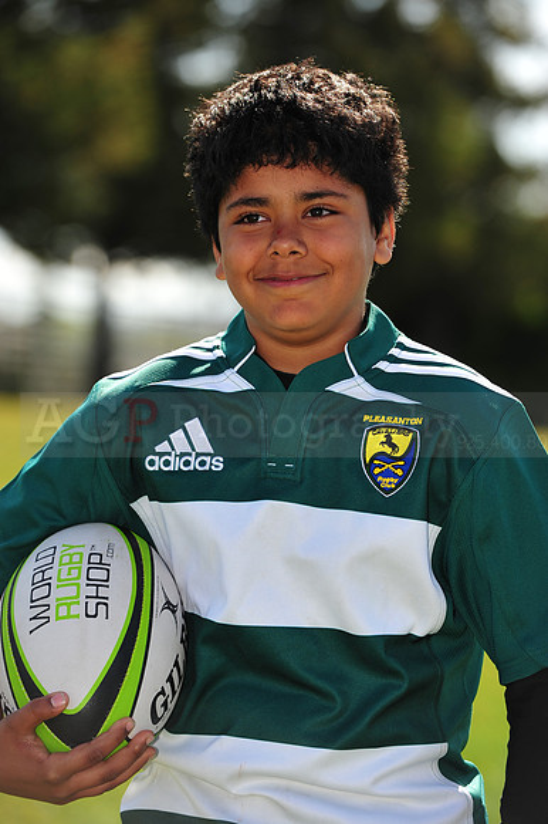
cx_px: 274
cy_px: 412
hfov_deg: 7.6
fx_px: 4115
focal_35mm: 180
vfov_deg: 11.4
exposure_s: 1/800
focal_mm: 180
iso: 200
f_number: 4.5
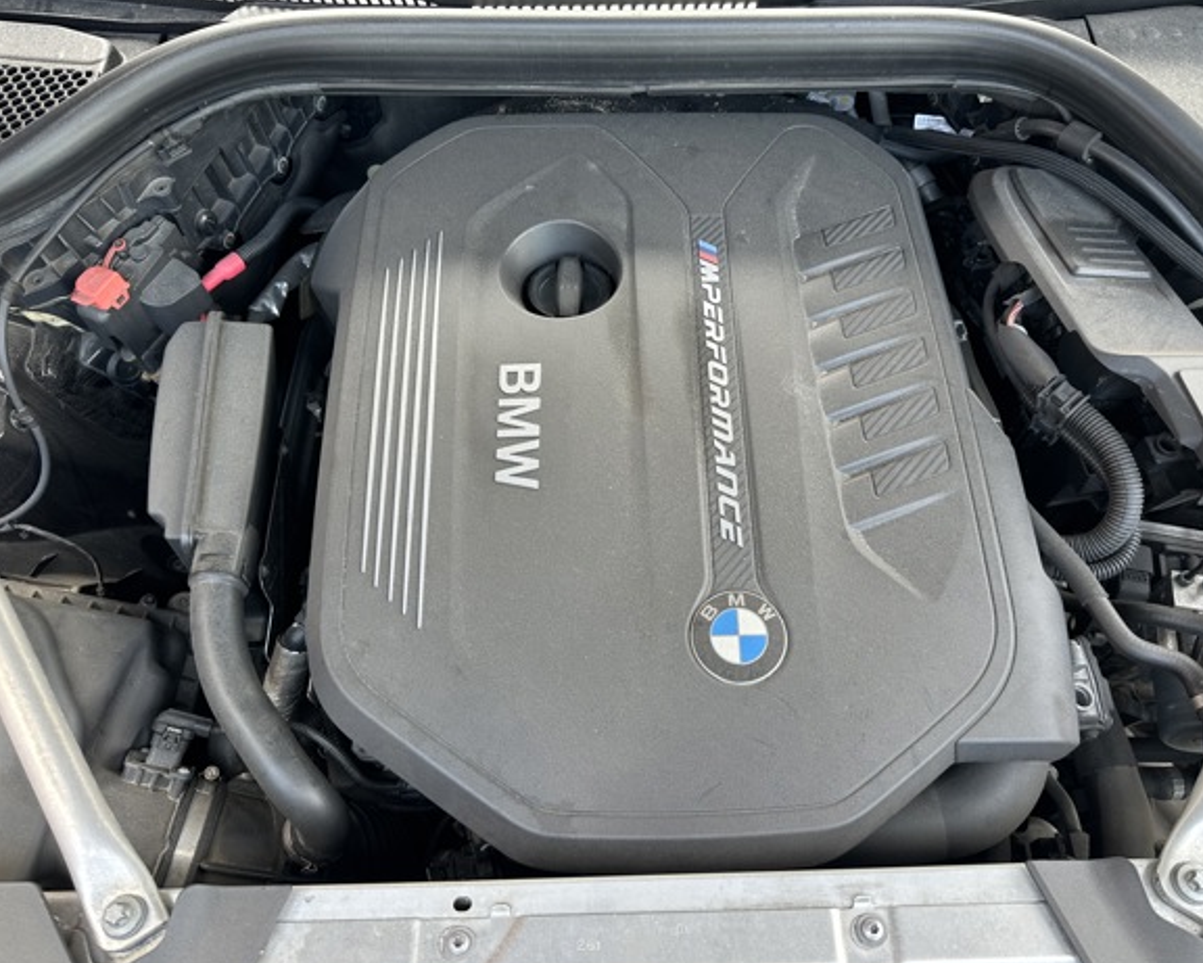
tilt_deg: -57.2
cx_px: 627
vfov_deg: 54.9
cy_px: 488
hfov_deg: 66.0
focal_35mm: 26
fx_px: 926
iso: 64
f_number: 1.78
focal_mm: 6.86
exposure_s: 1/121
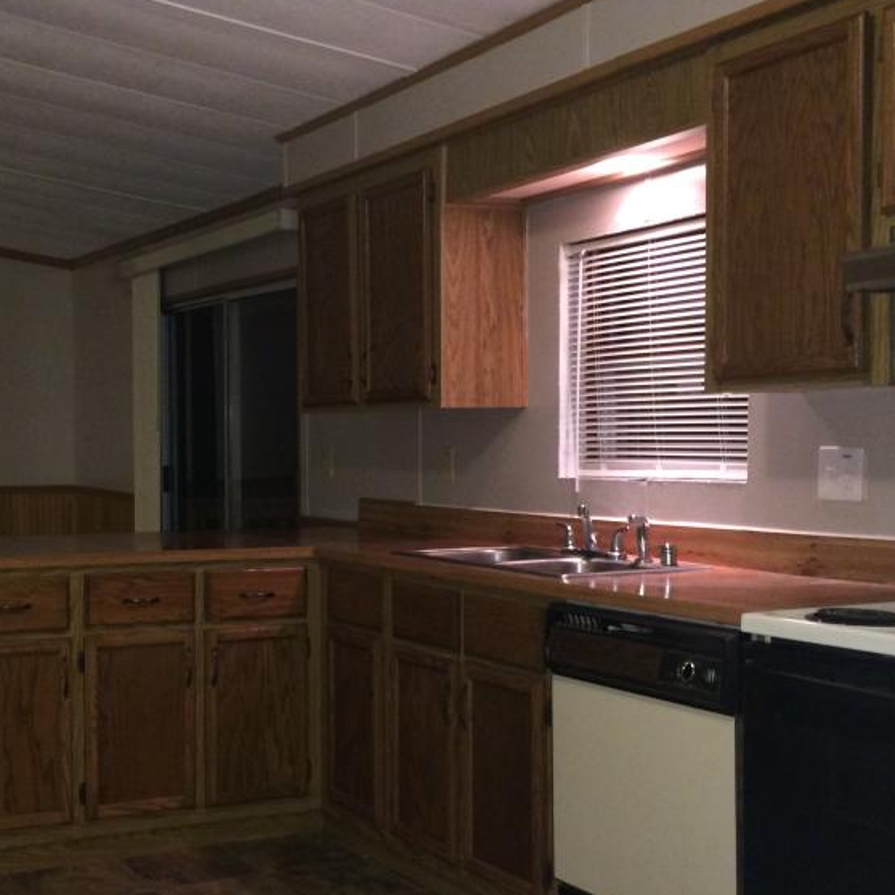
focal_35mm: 47
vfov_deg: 36.0
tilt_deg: -3.5
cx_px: 297
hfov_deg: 35.7
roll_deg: -0.2
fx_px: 1375
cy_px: 521
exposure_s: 1/16
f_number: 2.2
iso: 200
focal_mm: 4.15
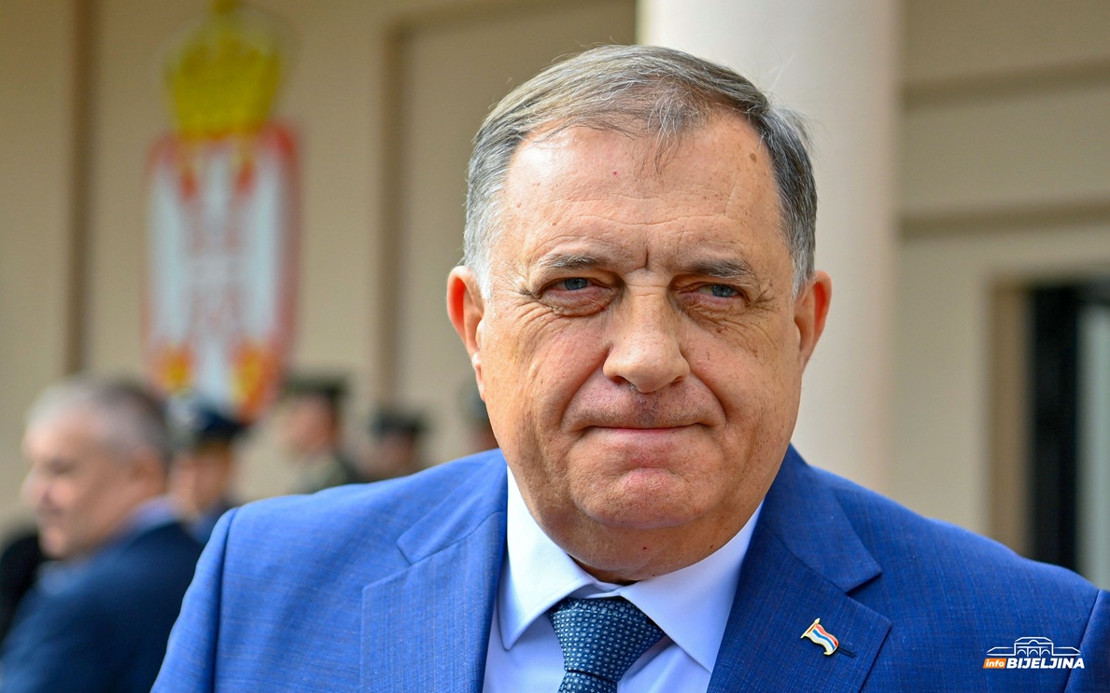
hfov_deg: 19.3
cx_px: 557
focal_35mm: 108
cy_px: 332
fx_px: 3267
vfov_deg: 12.1
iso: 400
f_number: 2.8
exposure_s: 1/2500
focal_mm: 70
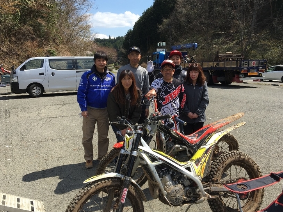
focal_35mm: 32
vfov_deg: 44.2
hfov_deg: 56.8
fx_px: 262
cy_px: 104
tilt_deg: -9.3
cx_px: 147
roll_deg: +1.1
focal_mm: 4.15
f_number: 2.2
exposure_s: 1/1083
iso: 25
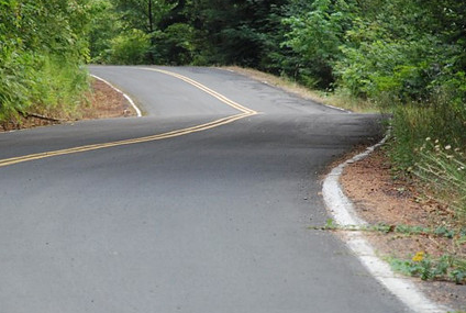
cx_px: 185
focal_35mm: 277
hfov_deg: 7.4
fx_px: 3590
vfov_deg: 5.0
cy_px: 164
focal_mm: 135
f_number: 5.6
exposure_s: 1/250
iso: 1600
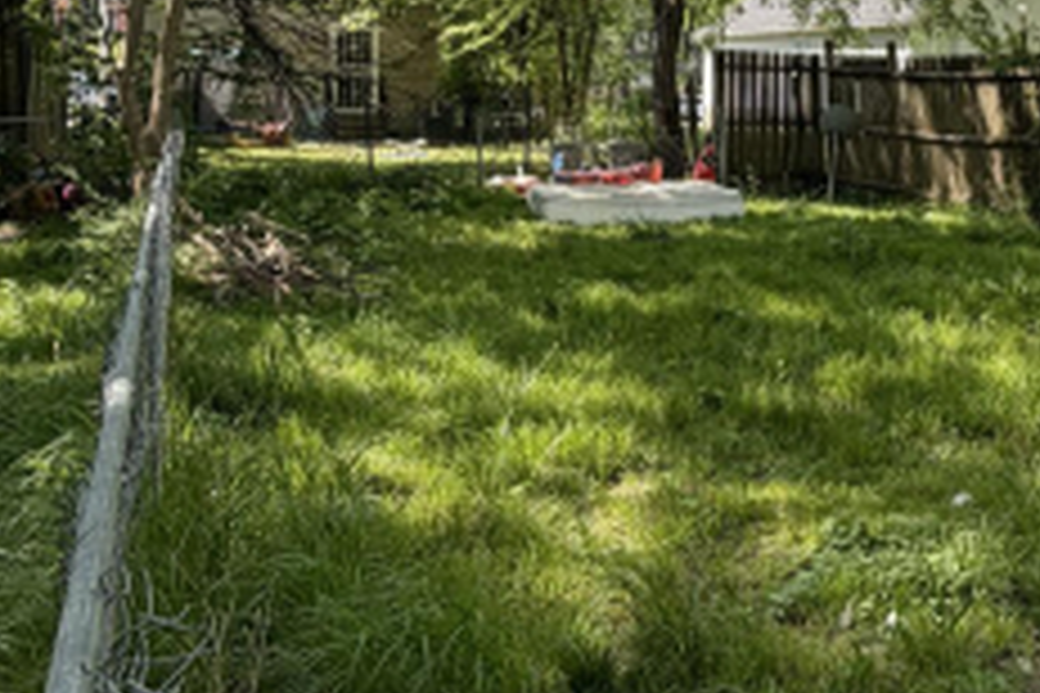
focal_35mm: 42
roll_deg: -1.7
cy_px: 187
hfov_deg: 43.1
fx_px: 1213
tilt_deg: -3.0
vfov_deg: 31.4
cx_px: 905
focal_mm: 2.22
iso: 50
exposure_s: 1/315
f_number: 2.2
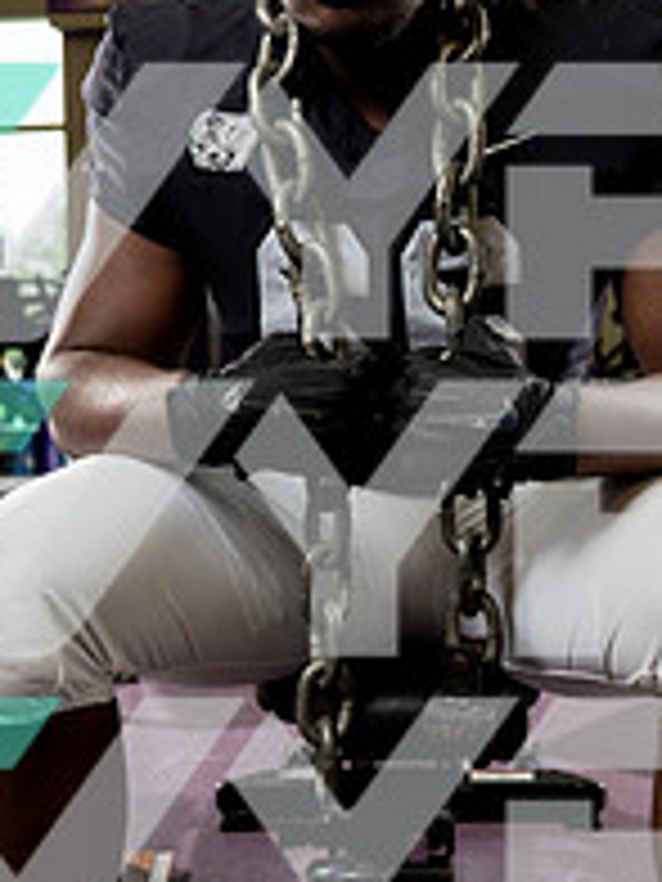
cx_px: 464
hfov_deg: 27.3
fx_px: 1351
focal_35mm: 53
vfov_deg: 36.1
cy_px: 522
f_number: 4
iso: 640
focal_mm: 24
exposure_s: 1/250
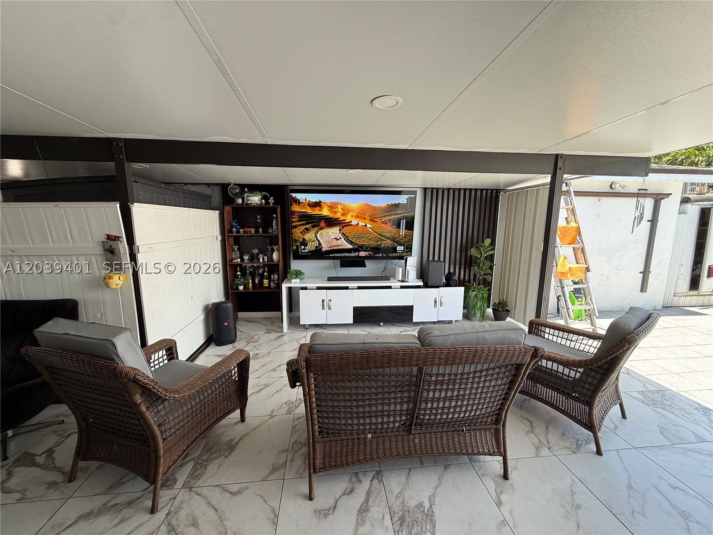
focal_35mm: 14
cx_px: 356
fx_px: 288
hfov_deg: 102.1
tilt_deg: -10.0
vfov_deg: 85.7
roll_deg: -0.6
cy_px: 268
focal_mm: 2.22
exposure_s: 1/99
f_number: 2.2
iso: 50
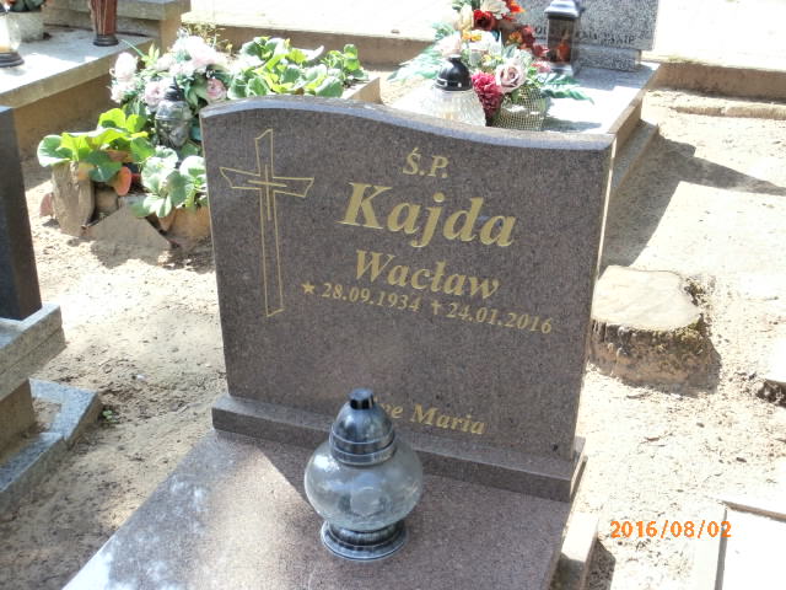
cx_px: 393
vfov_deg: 30.9
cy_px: 295
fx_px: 1067
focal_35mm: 47
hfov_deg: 40.4
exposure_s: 1/100
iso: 100
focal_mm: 8.29
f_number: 4.2
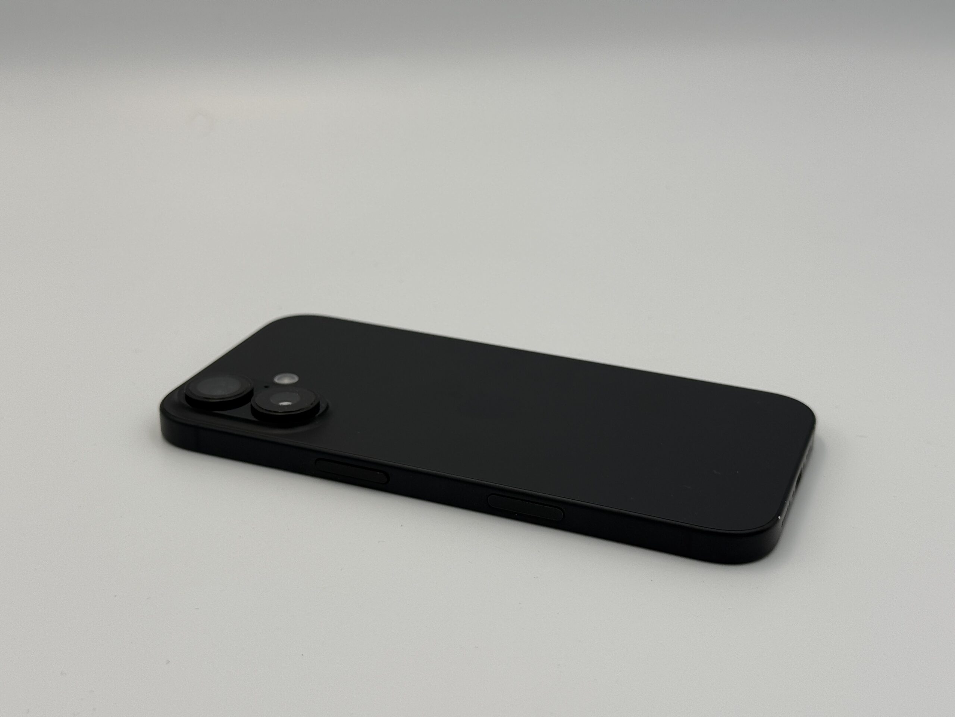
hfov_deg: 39.7
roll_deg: -1.1
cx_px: 478
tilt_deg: -23.8
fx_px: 1324
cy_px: 358
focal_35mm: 48
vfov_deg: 30.3
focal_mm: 6.76
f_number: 1.78
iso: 64
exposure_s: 1/1185
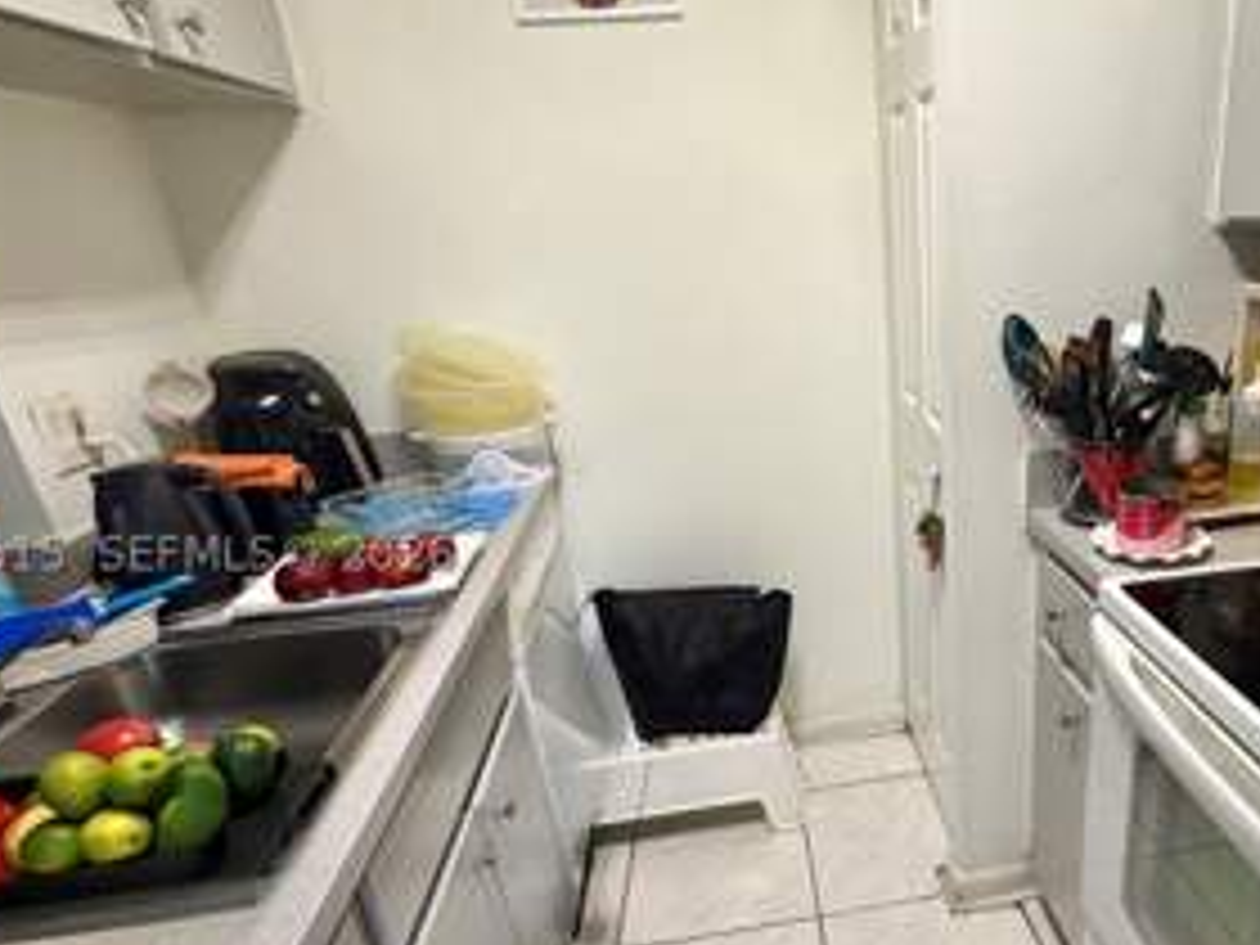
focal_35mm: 24
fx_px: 874
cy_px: 554
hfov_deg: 69.0
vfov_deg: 56.5
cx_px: 868
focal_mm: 2.22
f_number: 2.2
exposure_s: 1/120
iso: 320
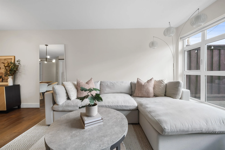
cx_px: 112
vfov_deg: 83.3
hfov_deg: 106.3
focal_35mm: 14
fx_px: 84
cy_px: 75
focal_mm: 9
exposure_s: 1/6
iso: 250
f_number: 9
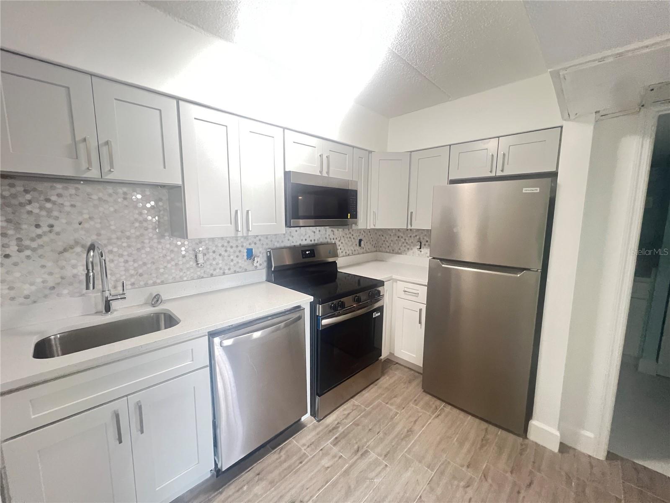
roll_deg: -0.7
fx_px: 252
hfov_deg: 106.2
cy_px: 252
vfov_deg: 89.9
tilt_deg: -7.5
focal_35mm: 13
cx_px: 335
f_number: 1.8
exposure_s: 1/60
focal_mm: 1.57
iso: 500
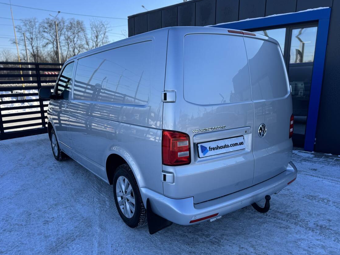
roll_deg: -0.1
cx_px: 172
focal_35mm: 26
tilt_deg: -13.4
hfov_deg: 67.3
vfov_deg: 53.0
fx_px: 255
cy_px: 135
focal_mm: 6.76
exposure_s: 1/1767
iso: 80
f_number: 1.78
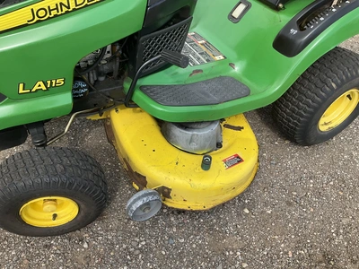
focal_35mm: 29
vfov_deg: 48.2
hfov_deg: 61.7
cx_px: 180
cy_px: 134
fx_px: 301
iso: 25
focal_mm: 3
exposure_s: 1/829
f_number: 1.8
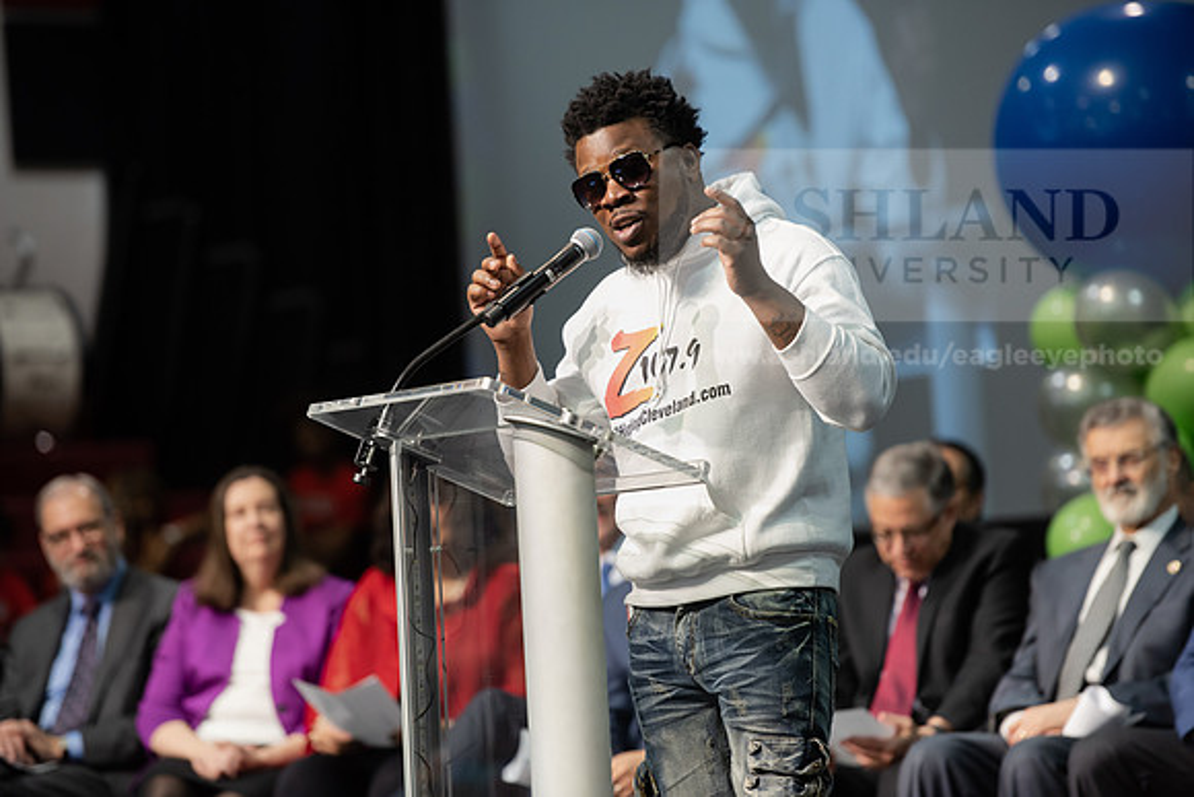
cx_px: 597
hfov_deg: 11.1
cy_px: 398
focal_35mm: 185
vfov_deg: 7.4
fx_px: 6137
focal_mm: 185
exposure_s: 1/200
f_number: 3.2
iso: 1250
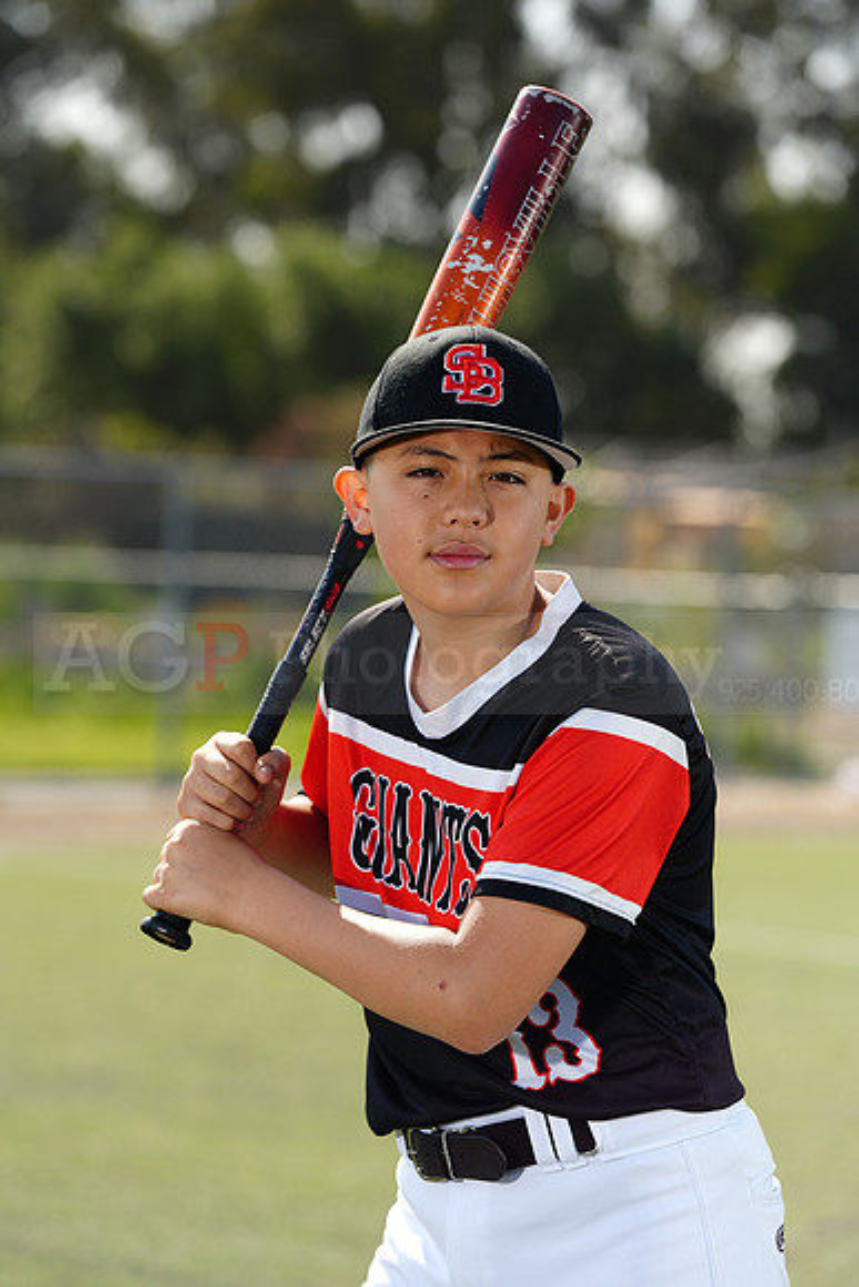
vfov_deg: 12.4
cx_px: 430
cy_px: 644
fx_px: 5902
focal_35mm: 165
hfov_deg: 8.3
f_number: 5
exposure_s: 1/250
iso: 64
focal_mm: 165
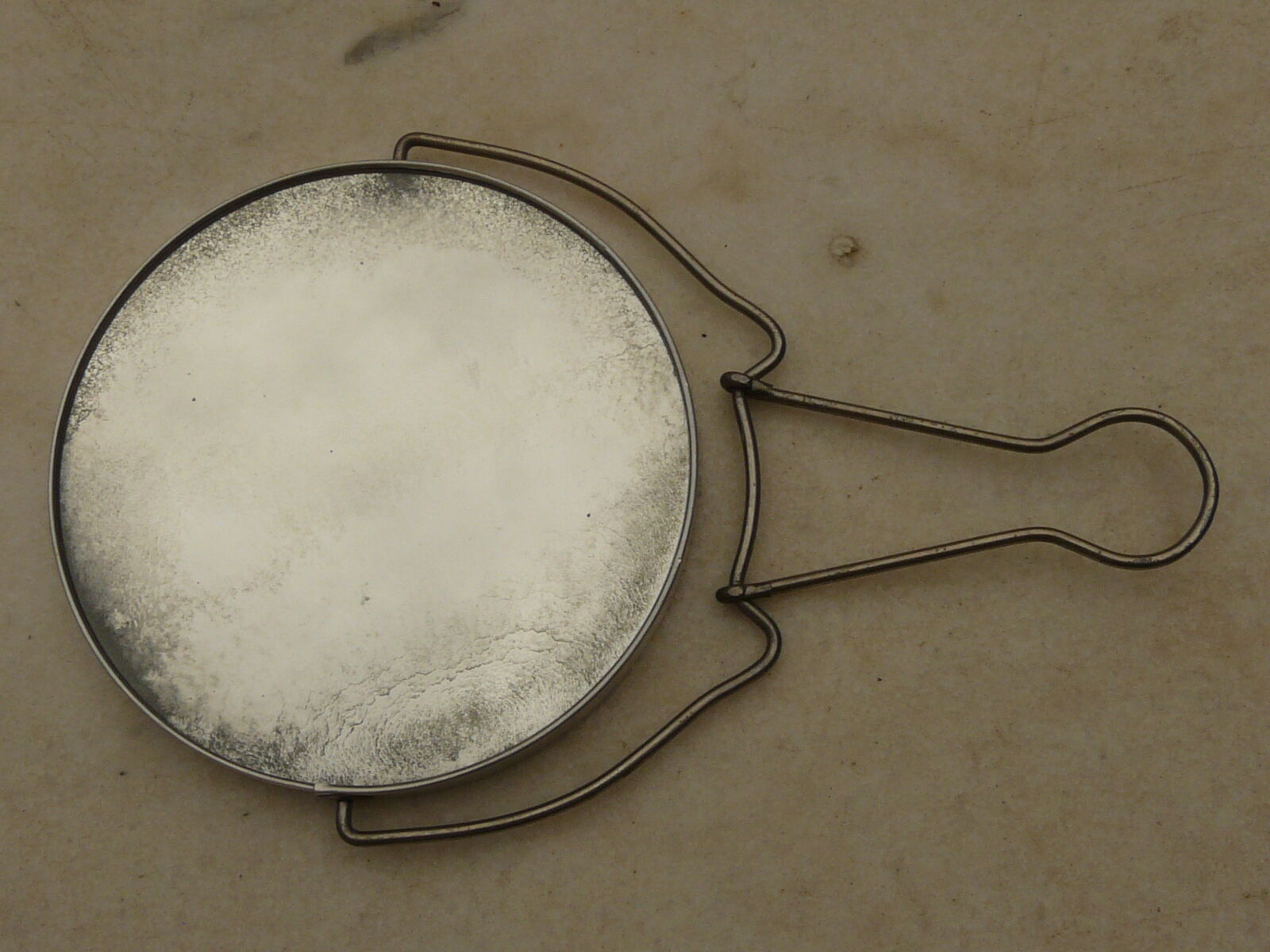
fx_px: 1688
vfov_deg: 31.5
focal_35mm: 46
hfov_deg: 41.2
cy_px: 476
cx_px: 635
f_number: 7.1
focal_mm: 4.7
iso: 100
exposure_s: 1/125
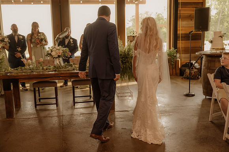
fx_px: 254
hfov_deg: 48.4
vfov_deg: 33.4
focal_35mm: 40
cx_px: 114
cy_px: 76
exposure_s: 1/250
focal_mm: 40
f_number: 2.8
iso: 1000
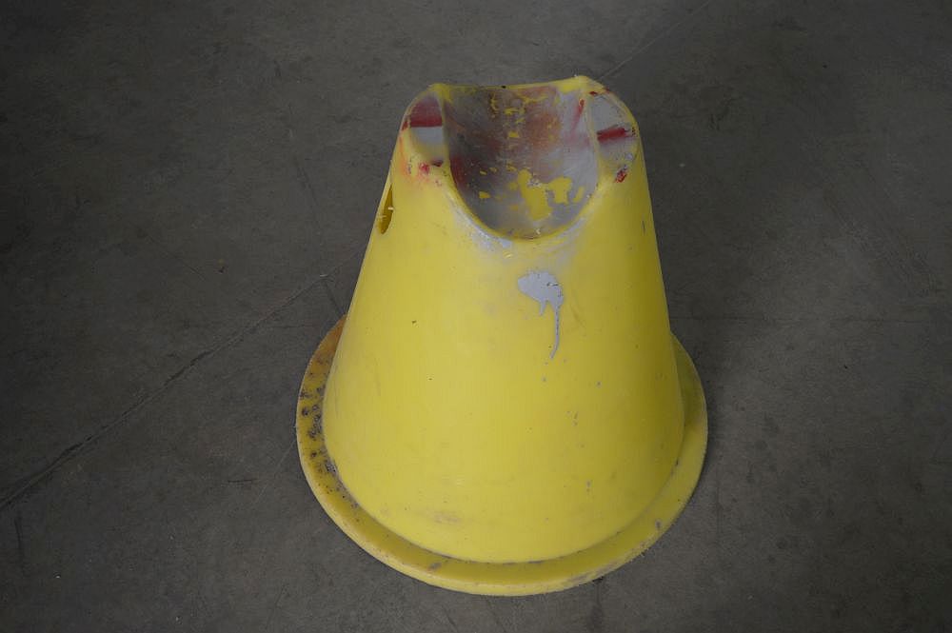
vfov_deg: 28.9
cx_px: 476
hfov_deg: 42.4
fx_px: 1229
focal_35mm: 46
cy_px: 316
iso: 400
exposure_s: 1/80
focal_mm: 31
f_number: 4.2
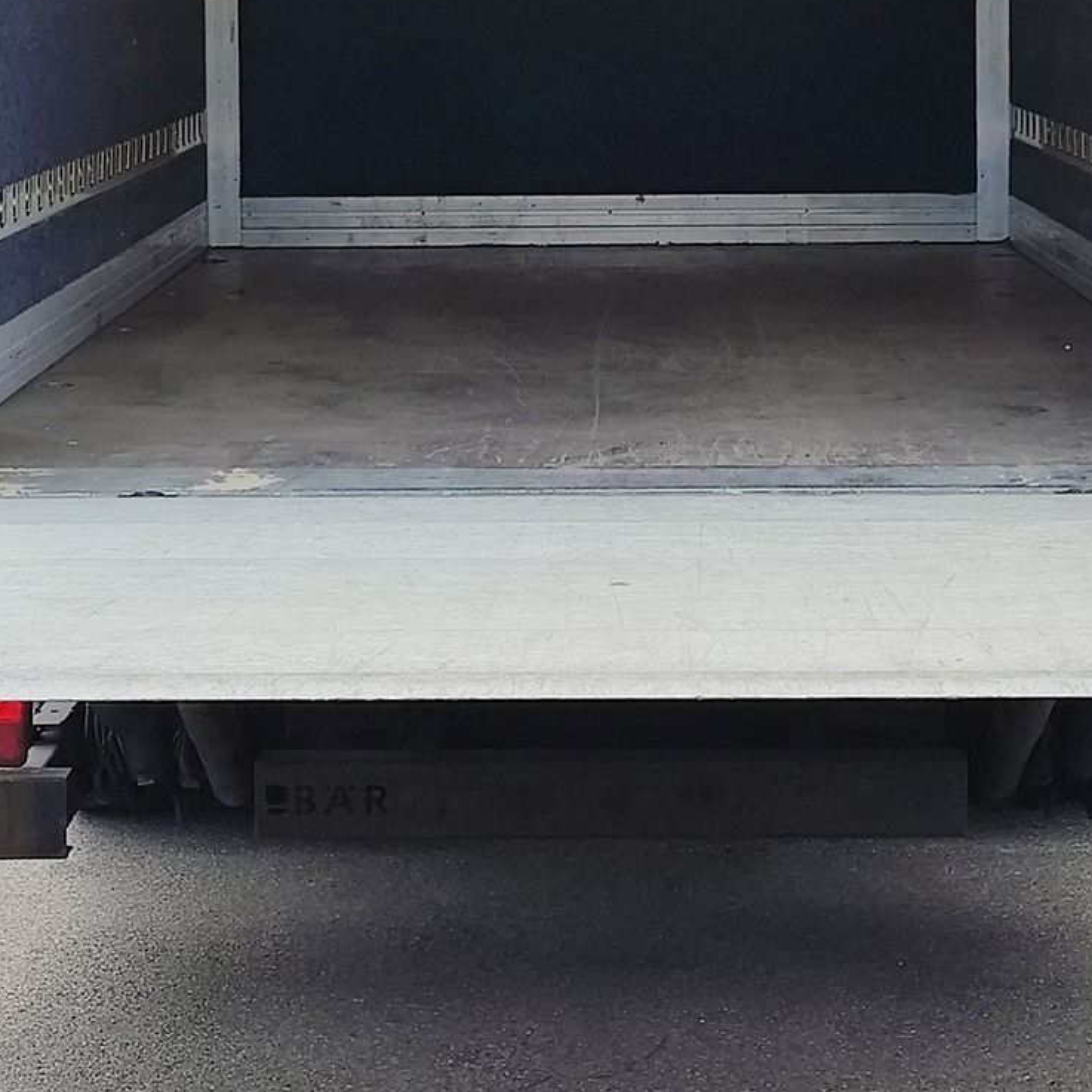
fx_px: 3712
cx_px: 643
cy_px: 169
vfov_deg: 16.6
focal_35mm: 104
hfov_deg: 16.7
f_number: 1.79
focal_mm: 4.71
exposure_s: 1/1122
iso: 50
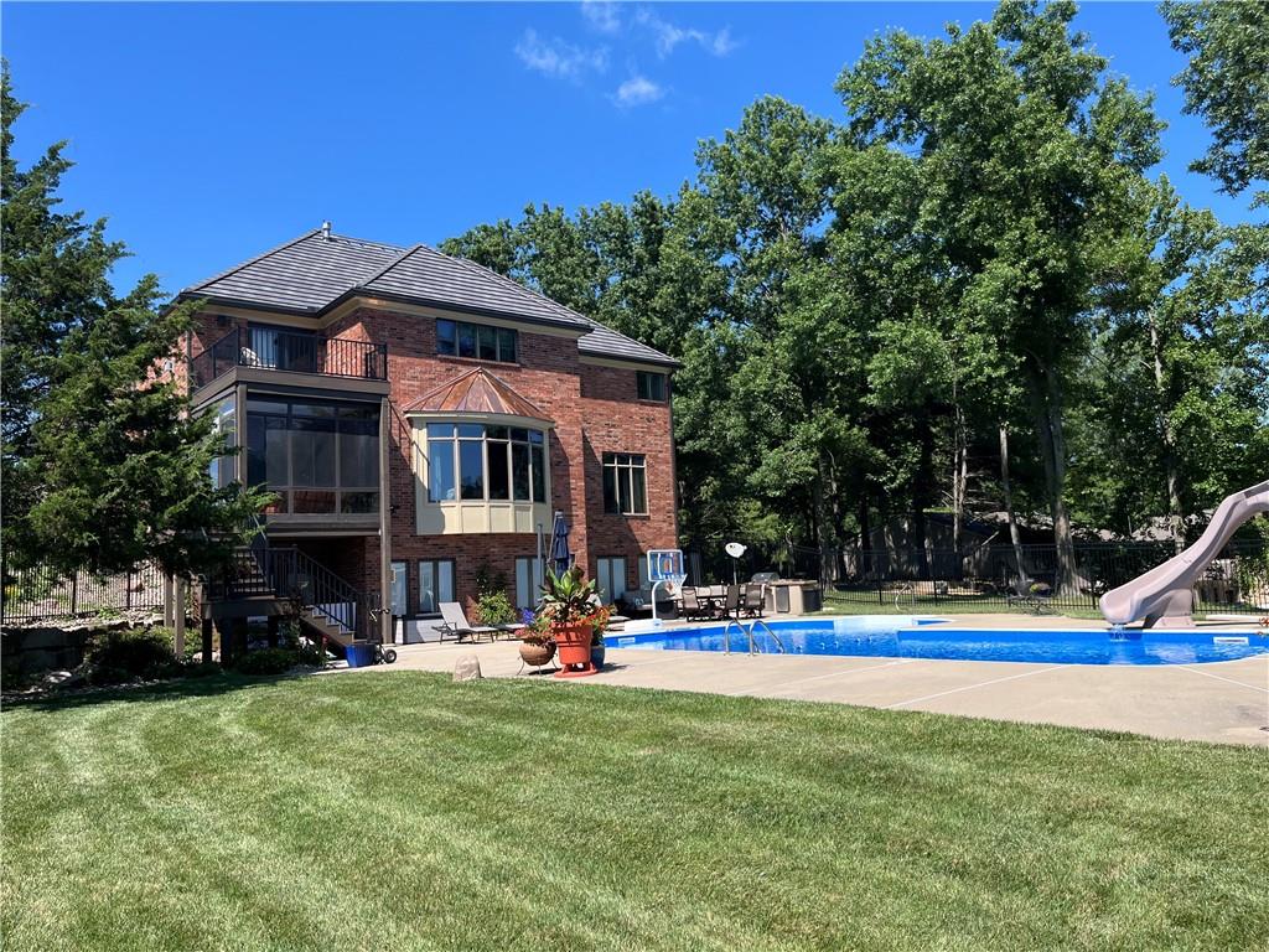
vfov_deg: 53.1
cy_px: 476
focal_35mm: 26
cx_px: 634
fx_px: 953
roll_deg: +3.1
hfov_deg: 67.3
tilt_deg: +6.7
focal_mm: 5.1
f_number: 1.6
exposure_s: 1/1832
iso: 50
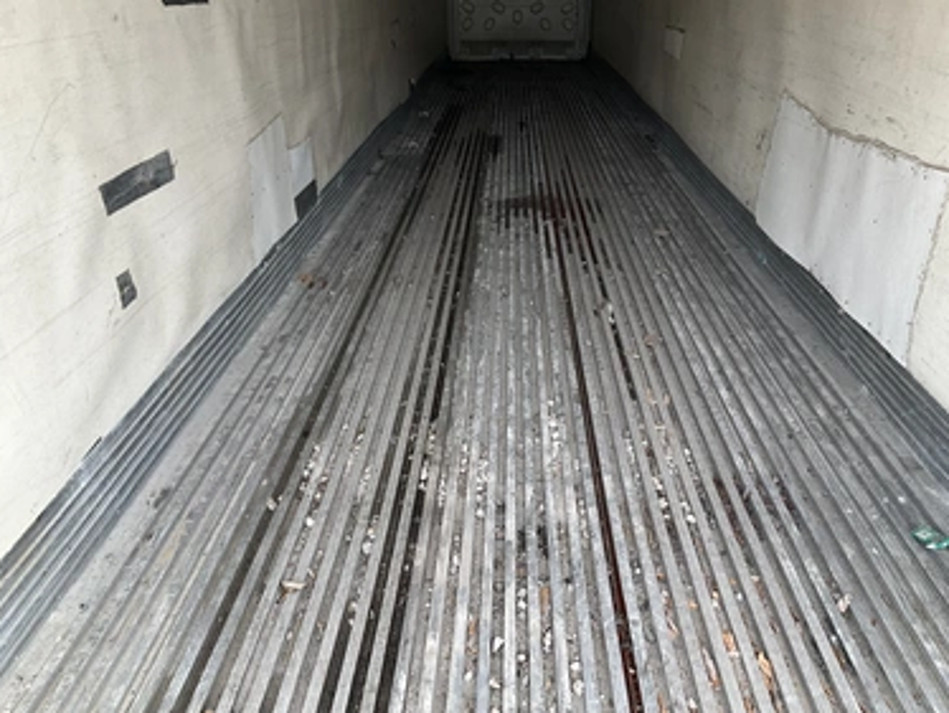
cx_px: 490
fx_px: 850
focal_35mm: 31
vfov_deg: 45.5
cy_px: 370
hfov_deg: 58.3
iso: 25
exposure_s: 1/122
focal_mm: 3
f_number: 1.8
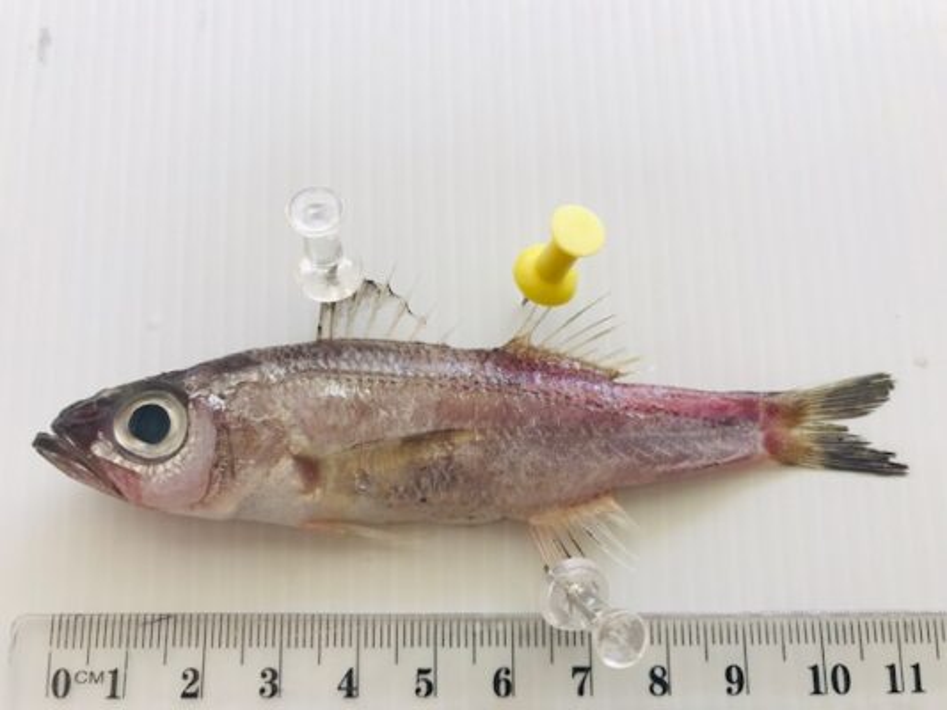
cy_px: 355
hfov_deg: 63.4
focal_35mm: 28
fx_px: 766
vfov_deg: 49.8
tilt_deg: -86.6
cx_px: 474
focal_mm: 3.99
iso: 25
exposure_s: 1/100
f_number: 1.8
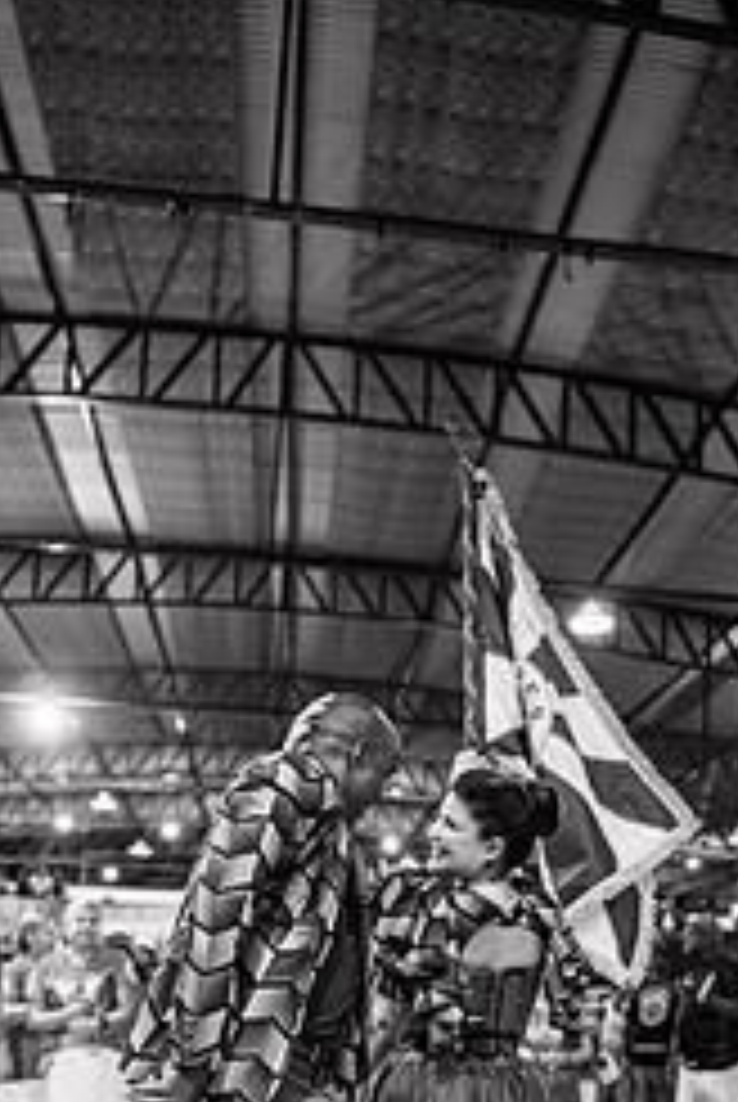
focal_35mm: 44
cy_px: 832
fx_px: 1349
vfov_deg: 43.0
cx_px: 441
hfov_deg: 30.5
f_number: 1.8
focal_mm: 24
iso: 1600
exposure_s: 1/320
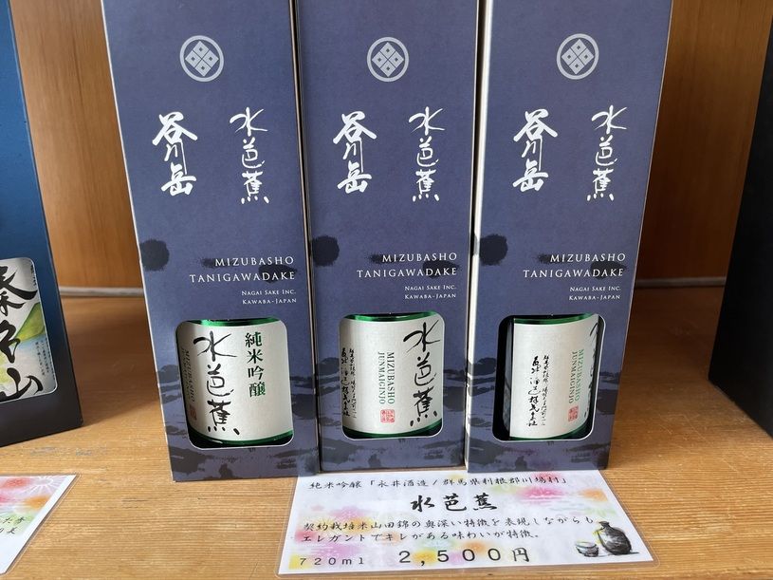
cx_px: 386
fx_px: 581
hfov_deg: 67.3
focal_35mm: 26
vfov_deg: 53.1
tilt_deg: -17.6
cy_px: 290
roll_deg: +0.6
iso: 80
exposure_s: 1/100
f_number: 1.6
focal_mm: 5.1
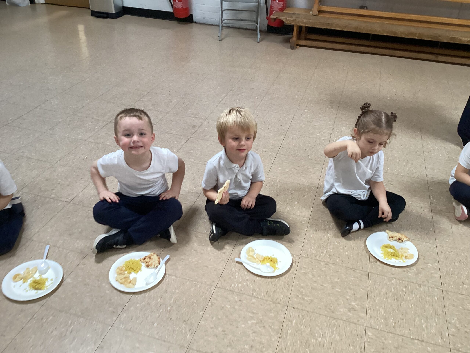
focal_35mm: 31
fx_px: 421
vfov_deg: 45.4
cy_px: 176
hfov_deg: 58.4
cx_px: 235
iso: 200
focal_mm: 3.3
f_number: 2.4
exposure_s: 1/50
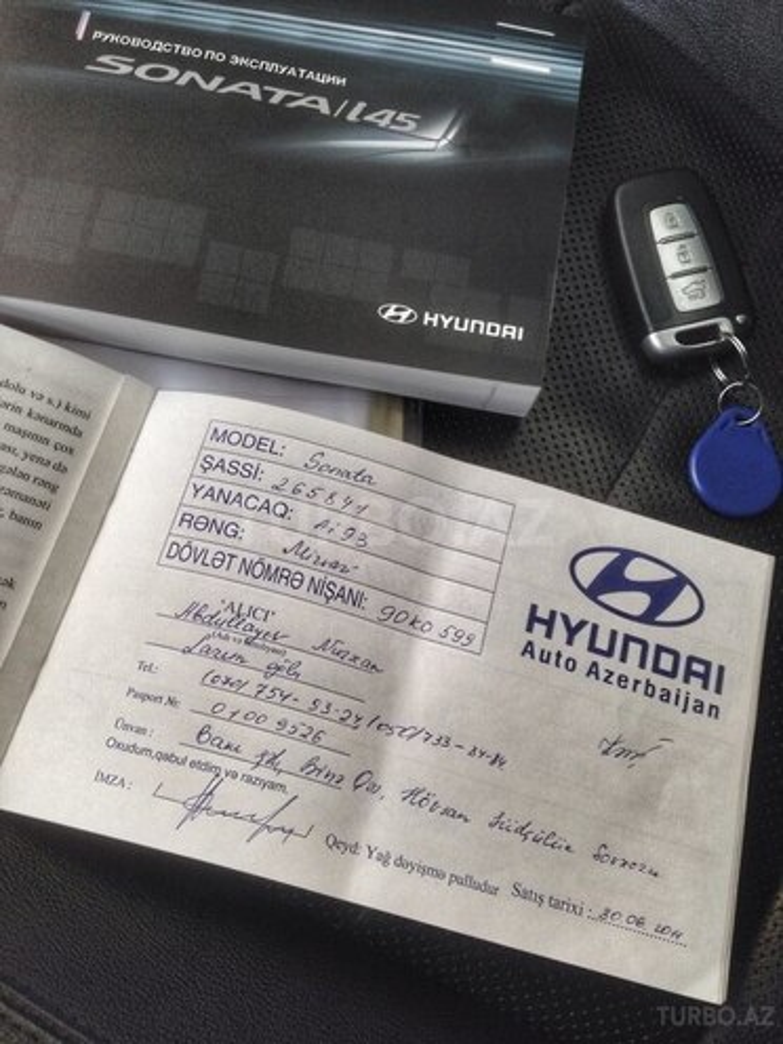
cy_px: 522
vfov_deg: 55.4
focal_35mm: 33
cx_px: 392
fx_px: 995
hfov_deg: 42.9
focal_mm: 4.12
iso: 50
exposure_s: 1/20
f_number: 2.4
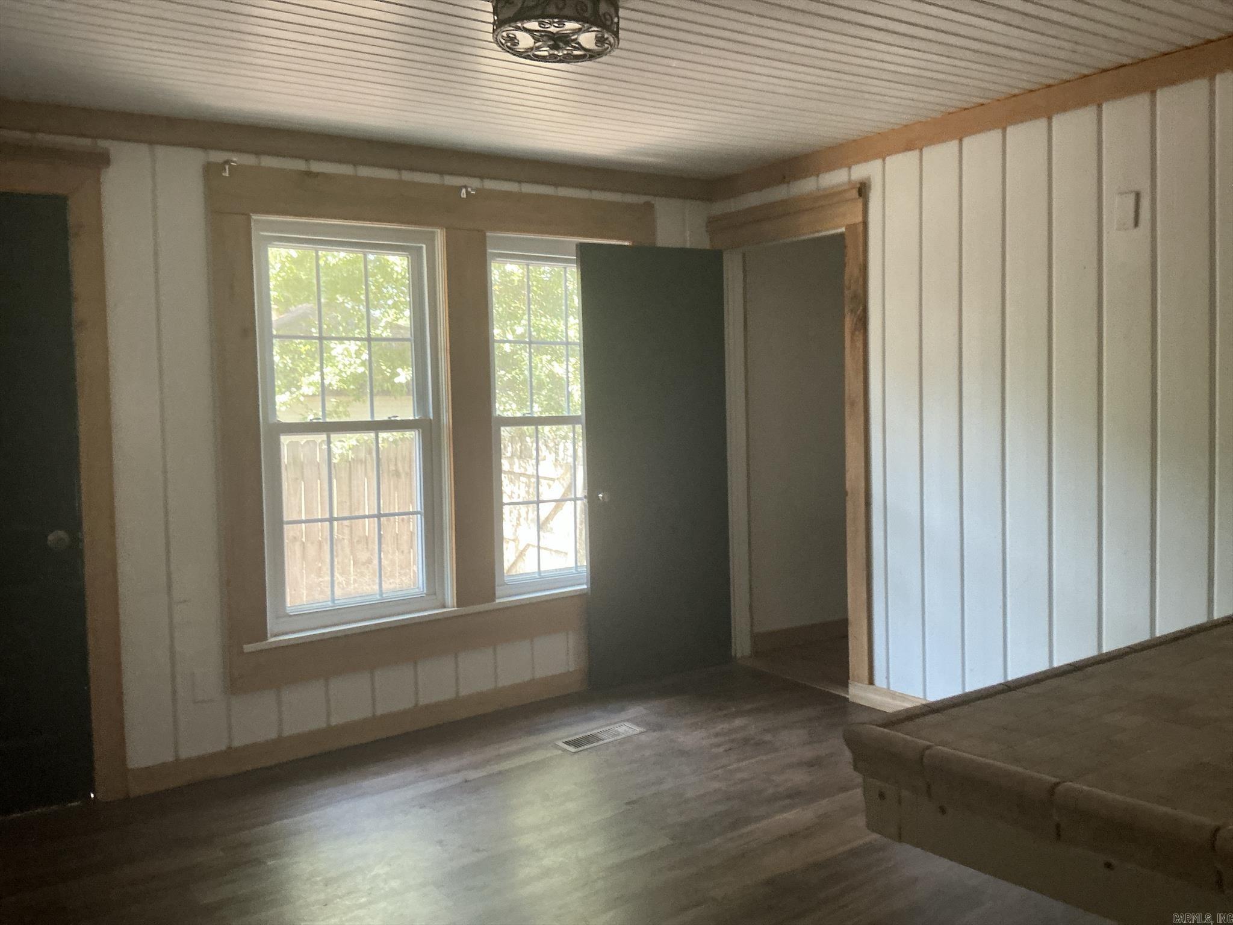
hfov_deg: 63.4
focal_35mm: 28
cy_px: 462
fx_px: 997
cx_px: 616
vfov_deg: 49.7
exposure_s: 1/40
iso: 320
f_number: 1.8
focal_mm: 3
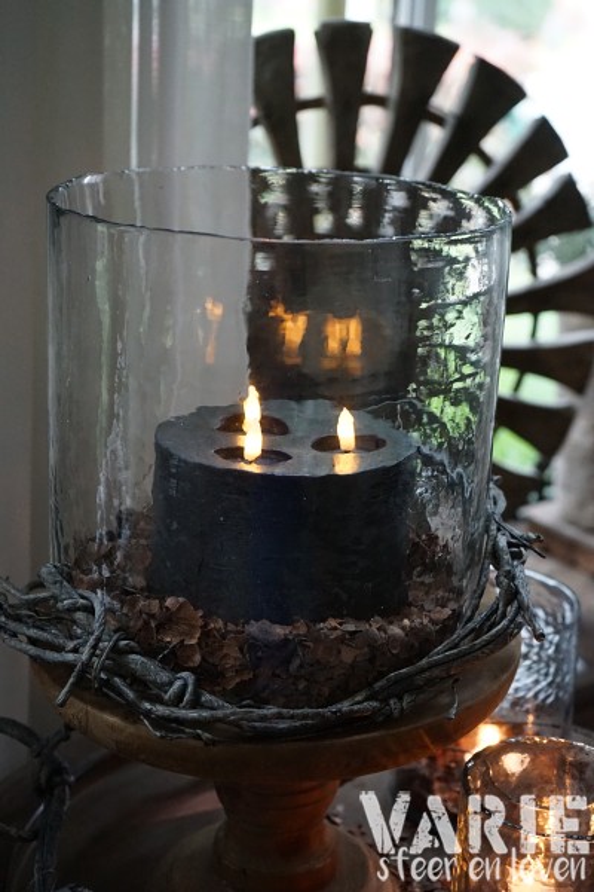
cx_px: 297
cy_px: 446
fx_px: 1361
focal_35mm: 55
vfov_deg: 36.2
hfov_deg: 24.6
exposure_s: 1/160
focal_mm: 55
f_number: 5
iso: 6400
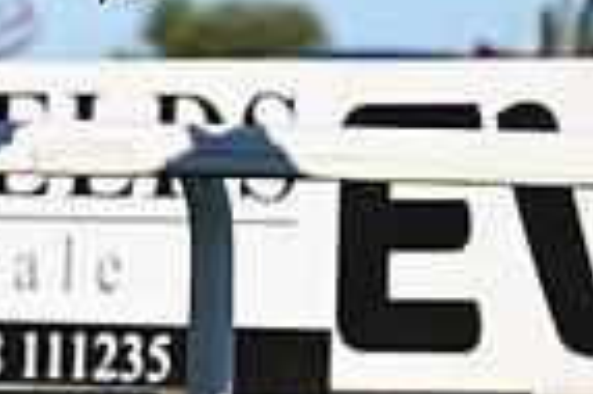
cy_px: -15
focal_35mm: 670
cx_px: -556
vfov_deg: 2.0
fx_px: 11024
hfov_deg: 3.1
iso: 400
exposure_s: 1/5000
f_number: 4
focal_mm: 165
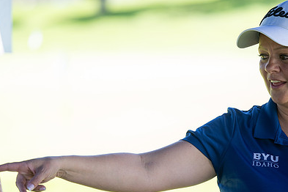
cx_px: 169
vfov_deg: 7.2
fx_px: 1536
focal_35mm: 192
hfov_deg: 10.7
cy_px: 115
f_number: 2.8
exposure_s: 1/500
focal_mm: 130
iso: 200
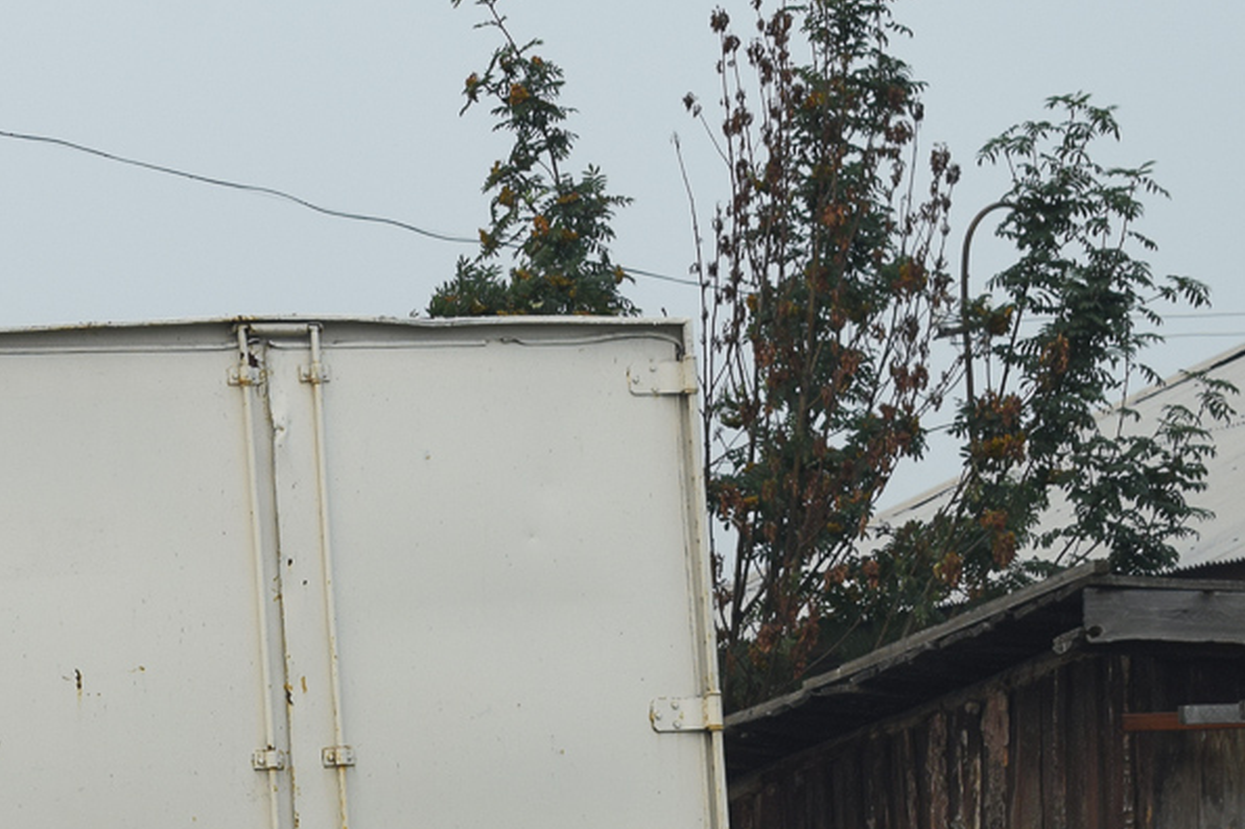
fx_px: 5013
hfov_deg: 14.0
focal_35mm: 145
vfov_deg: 9.4
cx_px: 42
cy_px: 794
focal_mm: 48
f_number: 9
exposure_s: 1/320
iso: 200
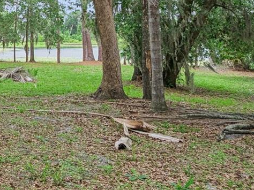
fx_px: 381
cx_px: -74
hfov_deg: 29.7
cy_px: 19
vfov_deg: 27.0
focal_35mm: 52
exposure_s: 1/125
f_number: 9
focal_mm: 16
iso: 500
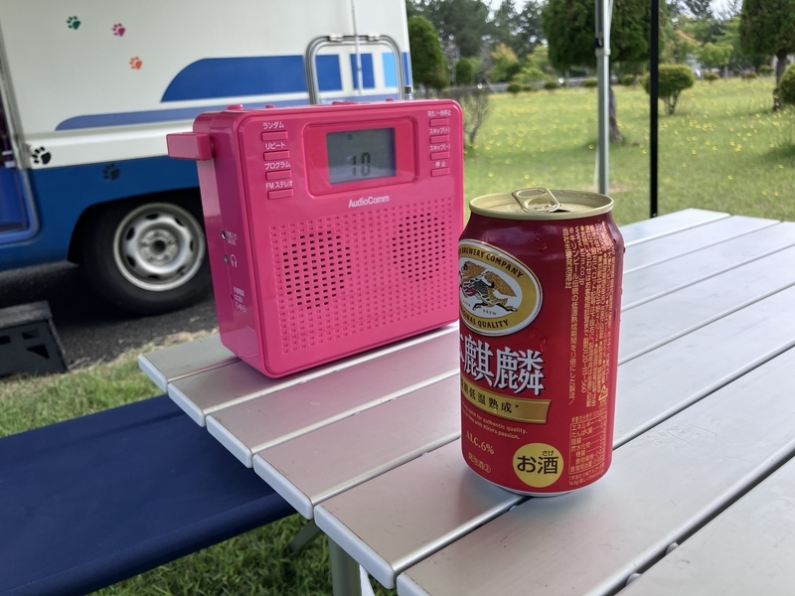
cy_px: 298
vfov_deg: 49.7
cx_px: 398
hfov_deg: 63.4
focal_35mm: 28
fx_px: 643
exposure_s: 1/838
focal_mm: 3.99
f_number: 1.8
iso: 32
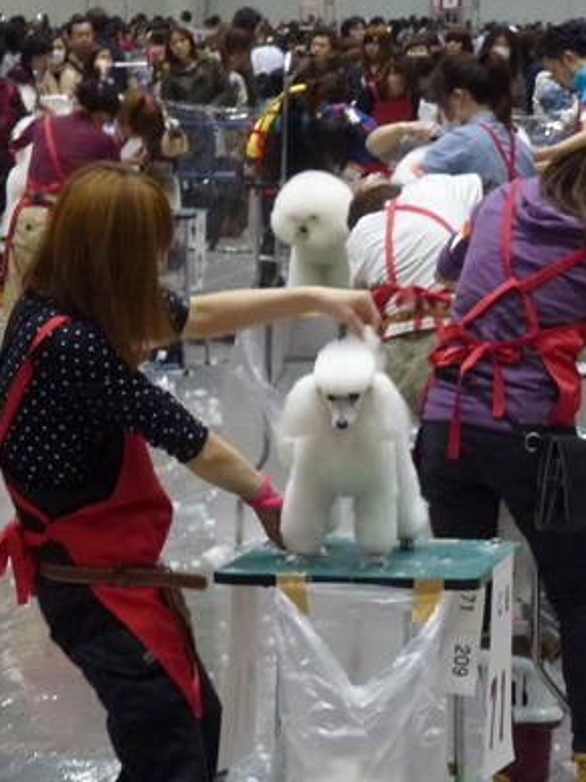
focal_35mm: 172
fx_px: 3884
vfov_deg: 11.5
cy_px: 410
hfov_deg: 8.6
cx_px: 380
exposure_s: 1/15
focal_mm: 18.7
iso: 400
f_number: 5
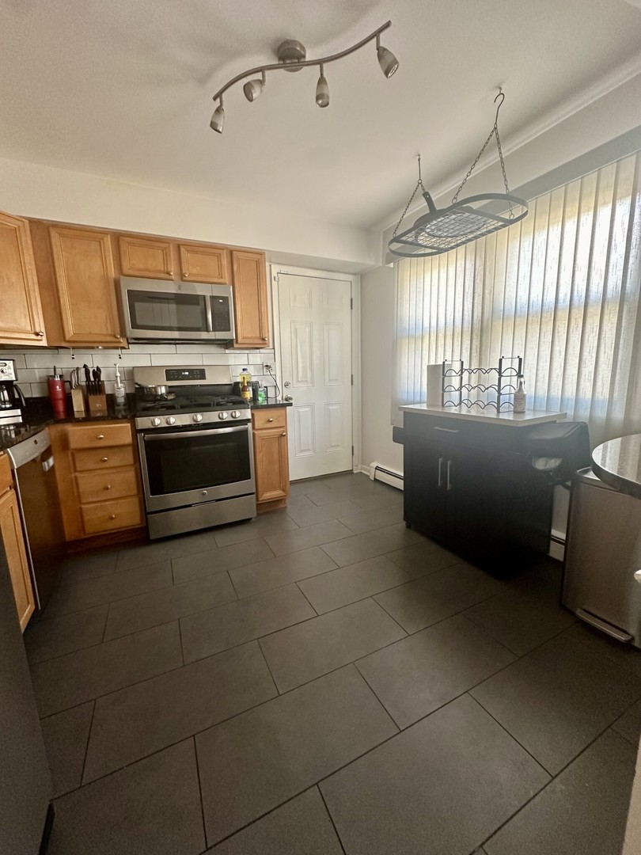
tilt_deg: -9.1
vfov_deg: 102.1
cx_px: 320
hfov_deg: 85.7
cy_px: 428
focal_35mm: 14
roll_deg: +0.8
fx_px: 346
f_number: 2.2
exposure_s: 1/73
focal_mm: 2.22
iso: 320
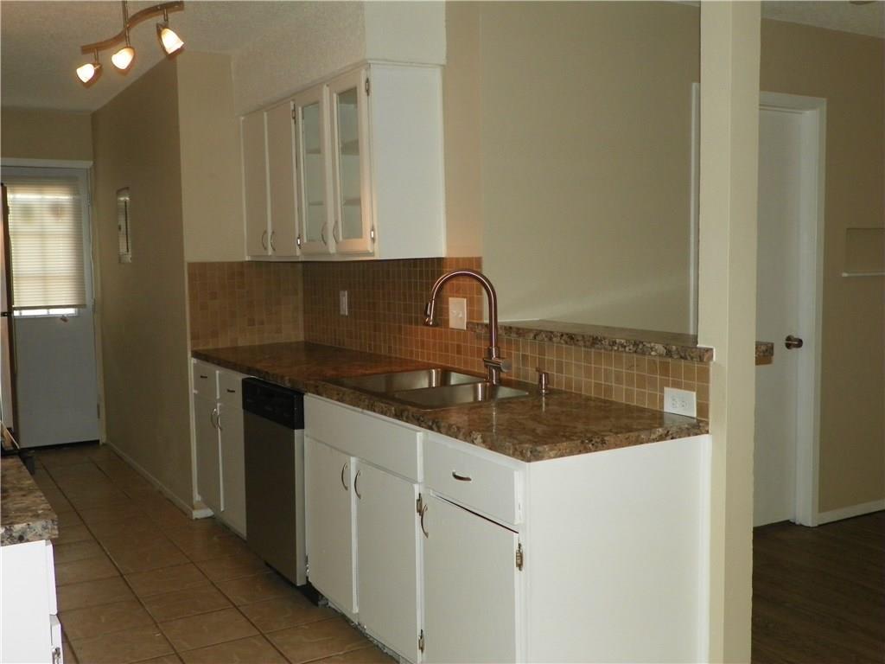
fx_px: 895
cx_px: 442
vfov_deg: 40.7
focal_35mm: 35
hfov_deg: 52.6
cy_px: 332
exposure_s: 1/125
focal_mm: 6.2
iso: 200
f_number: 3.2
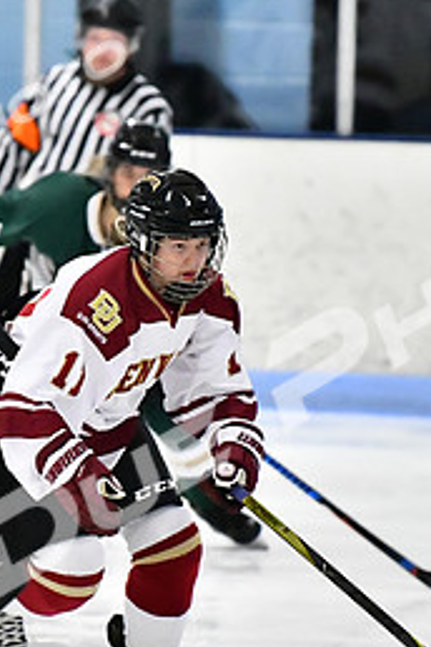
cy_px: 468
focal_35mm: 674
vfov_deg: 3.1
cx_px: 128
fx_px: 12103
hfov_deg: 2.0
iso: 8000
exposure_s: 1/1250
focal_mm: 200
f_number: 2.8
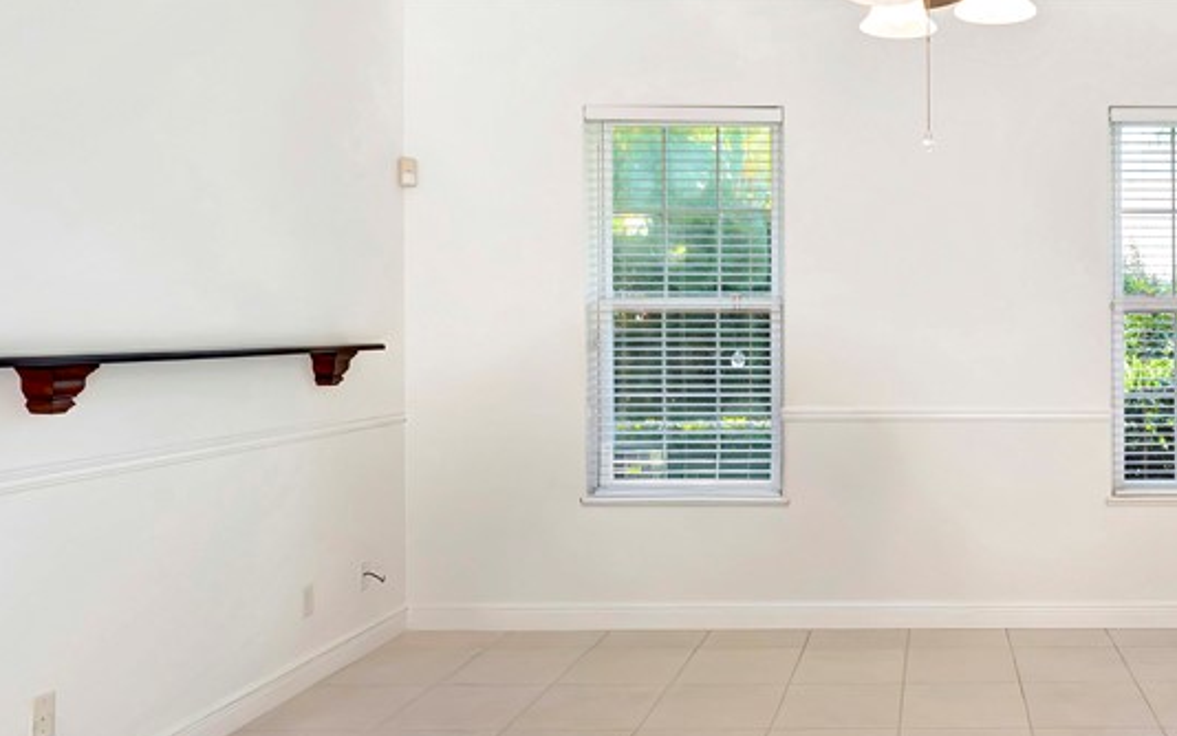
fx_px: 930
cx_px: 928
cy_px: 402
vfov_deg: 43.1
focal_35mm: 29
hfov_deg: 59.9
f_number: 11
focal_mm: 14
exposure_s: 1/3.33
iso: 250
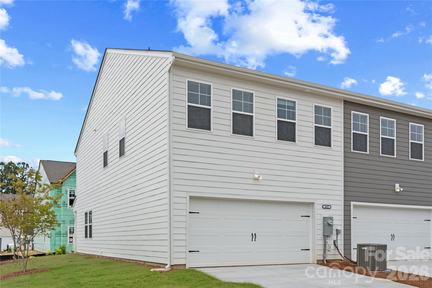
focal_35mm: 33
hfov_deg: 57.2
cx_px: 216
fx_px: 396
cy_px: 144
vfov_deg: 40.0
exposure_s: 1/800
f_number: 7.1
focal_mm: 33
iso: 200
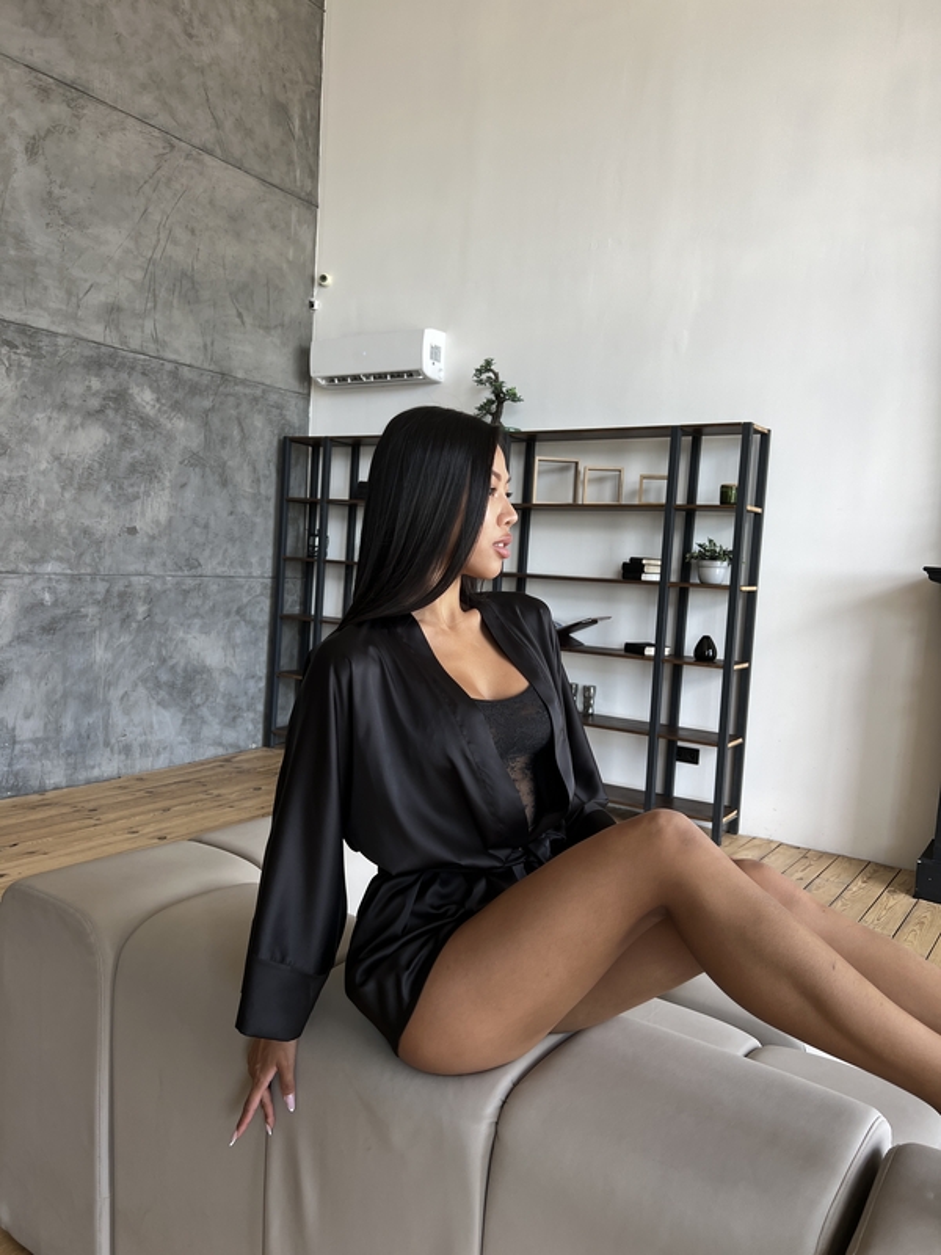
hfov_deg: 53.1
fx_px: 942
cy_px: 628
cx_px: 470
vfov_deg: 67.3
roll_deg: -3.4
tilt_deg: -4.5
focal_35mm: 26
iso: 50
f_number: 1.5
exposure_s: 1/121
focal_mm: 5.7
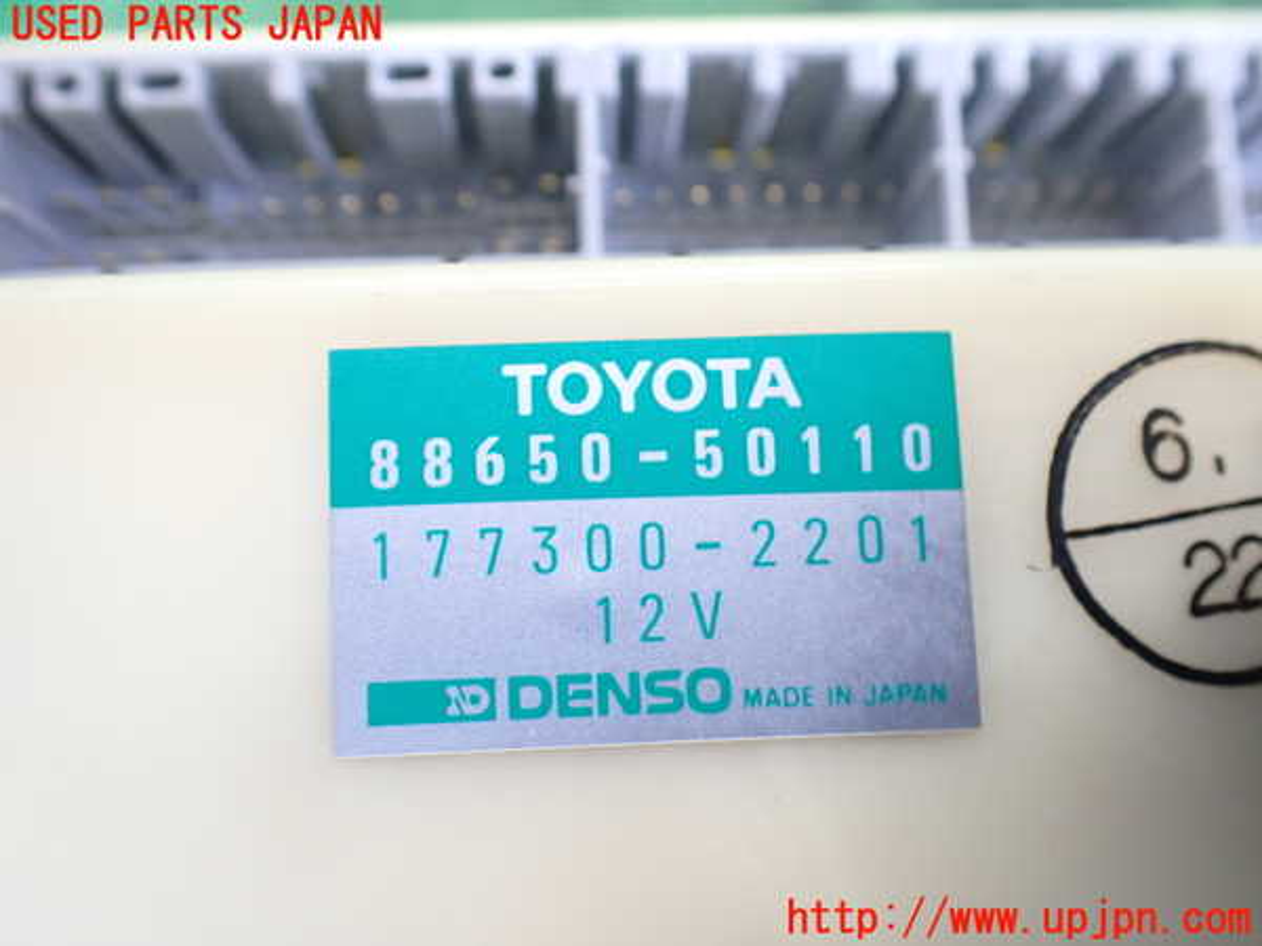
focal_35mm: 30
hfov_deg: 60.0
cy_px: 473
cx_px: 631
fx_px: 1094
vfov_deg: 46.8
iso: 800
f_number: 2.3
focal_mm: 5.4
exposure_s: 1/80
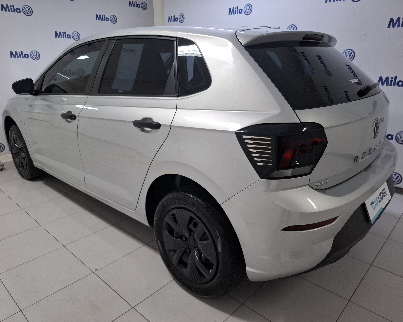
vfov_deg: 58.8
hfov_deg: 70.3
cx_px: 199
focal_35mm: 24
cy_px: 161
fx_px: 286
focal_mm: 5.54
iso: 250
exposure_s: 1/60
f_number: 1.8
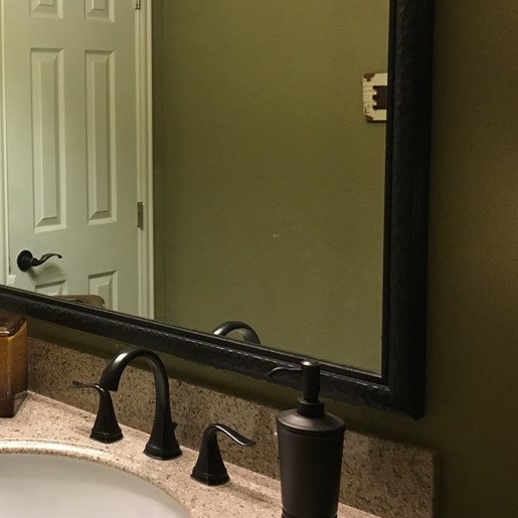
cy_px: 176
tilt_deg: -3.1
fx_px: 863
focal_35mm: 51
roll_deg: -0.1
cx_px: 18
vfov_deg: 33.1
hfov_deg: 31.3
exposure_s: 1/30
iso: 125
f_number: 2.2
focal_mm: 4.15
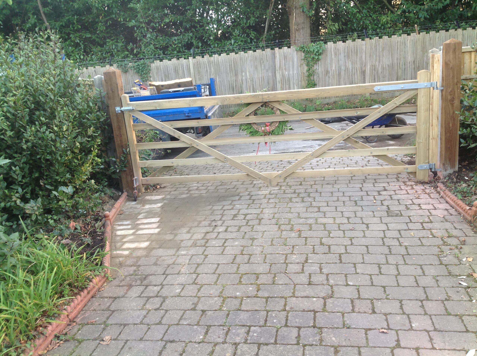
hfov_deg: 52.7
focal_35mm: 35
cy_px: 178
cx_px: 238
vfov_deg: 40.6
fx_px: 482
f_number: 2.4
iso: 50
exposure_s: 1/40
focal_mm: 4.28
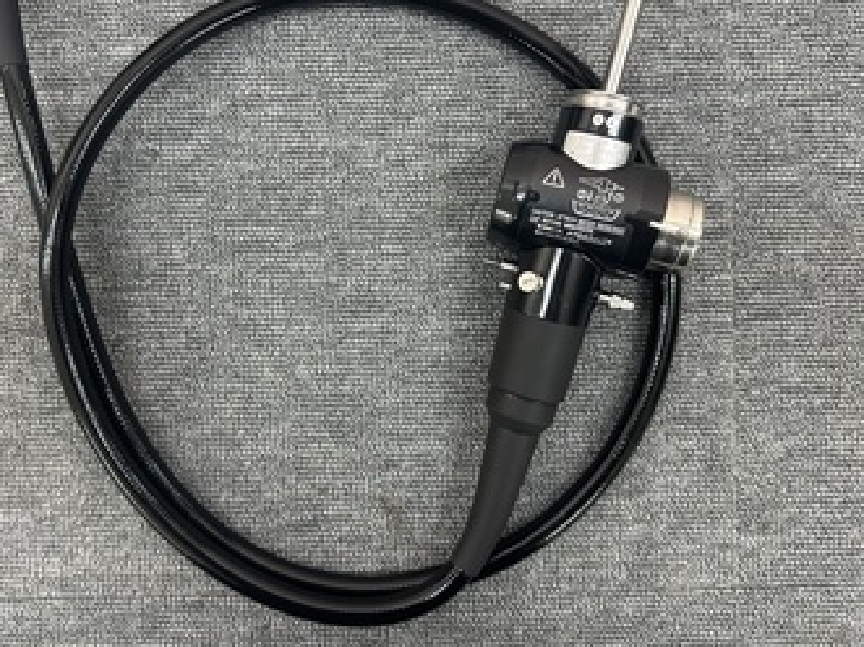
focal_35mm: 29
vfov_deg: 48.1
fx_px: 724
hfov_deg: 61.4
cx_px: 373
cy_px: 282
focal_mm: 6.86
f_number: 1.78
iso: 200
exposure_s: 1/120
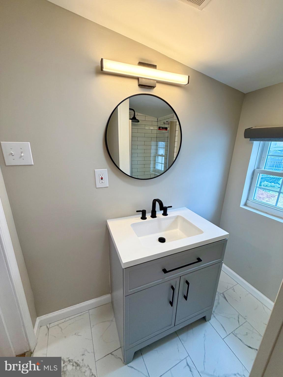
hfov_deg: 85.7
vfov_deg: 102.1
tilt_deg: -15.6
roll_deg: -0.2
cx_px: 142
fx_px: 153
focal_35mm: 14
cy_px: 188
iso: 125
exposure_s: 1/120
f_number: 2.2
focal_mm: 2.22
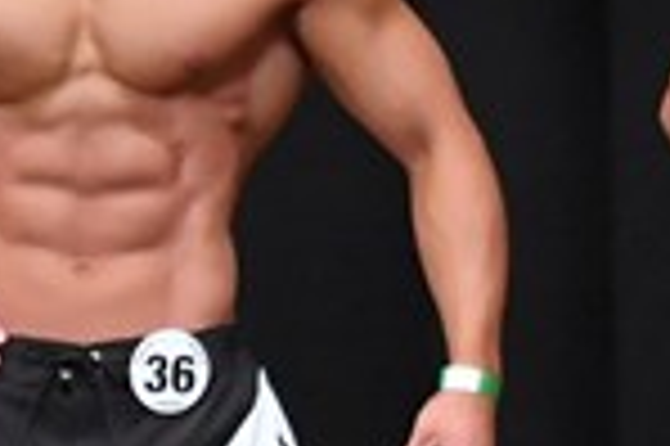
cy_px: 545
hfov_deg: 1.8
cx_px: -375
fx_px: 21026
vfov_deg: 1.2
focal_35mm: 1131
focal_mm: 145
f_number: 5.6
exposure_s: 1/400
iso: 8000
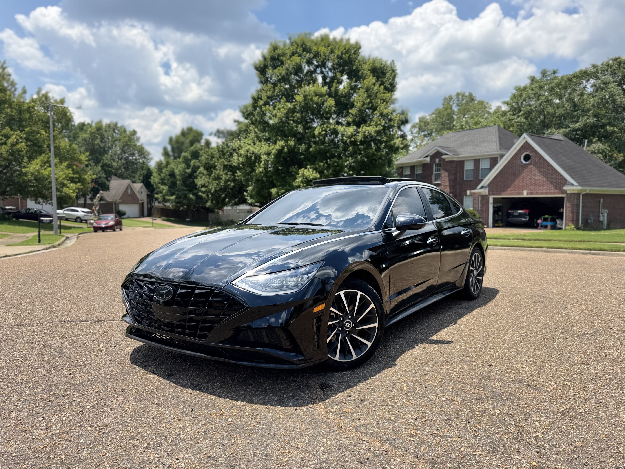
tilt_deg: -4.4
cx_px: 312
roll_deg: +0.0
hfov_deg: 71.6
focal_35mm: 24
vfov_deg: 56.8
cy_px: 234
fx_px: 433
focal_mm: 6.76
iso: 80
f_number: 1.78
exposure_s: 1/1678
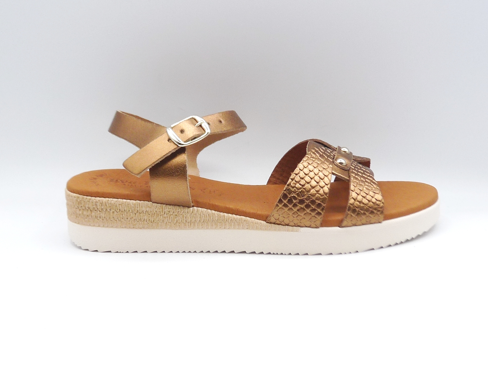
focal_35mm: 49
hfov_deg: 38.9
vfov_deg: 29.7
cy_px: 183
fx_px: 691
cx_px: 244
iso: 100
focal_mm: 4.8
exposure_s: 1/160
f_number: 4
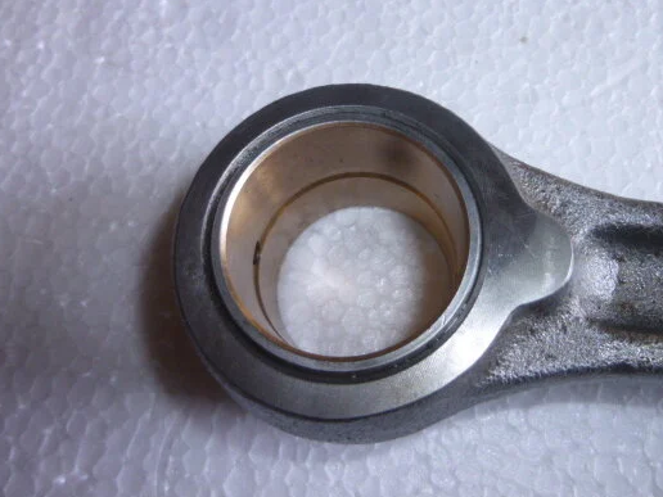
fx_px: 594
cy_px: 203
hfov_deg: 57.9
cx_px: 396
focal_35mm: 31
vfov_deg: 45.2
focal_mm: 4.5
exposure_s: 1/60
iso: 100
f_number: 3.1
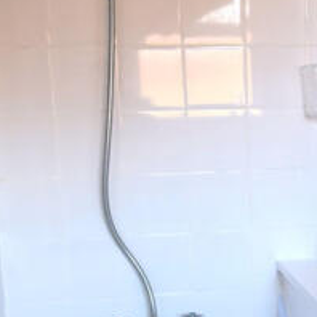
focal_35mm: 76
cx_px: 367
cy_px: 275
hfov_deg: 21.4
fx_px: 787
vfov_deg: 22.3
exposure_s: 1/80
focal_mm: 18
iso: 400
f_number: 4.5
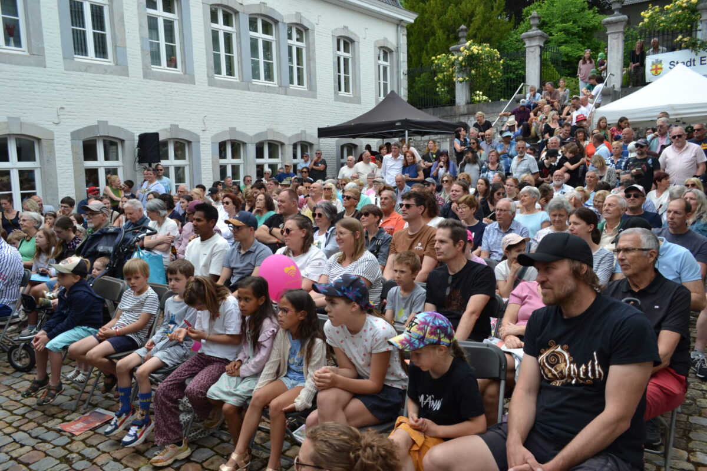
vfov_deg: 47.9
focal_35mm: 27
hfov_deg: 67.4
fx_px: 530
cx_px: 354
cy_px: 236
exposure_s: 1/125
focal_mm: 18
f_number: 5.6
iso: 100
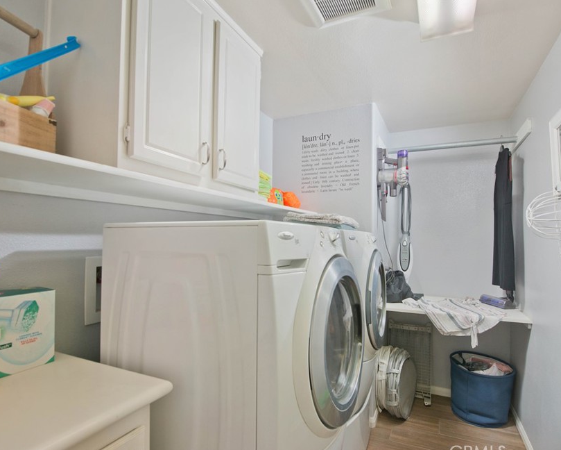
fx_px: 316
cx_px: 302
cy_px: 225
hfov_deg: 83.1
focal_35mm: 19
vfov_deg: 70.9
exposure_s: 1/200
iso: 400
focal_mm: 16
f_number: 5.6
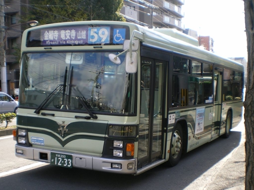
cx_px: 127
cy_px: 95
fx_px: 264
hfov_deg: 51.4
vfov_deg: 39.7
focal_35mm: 36
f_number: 4.6
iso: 50
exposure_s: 1/100
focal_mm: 6.3
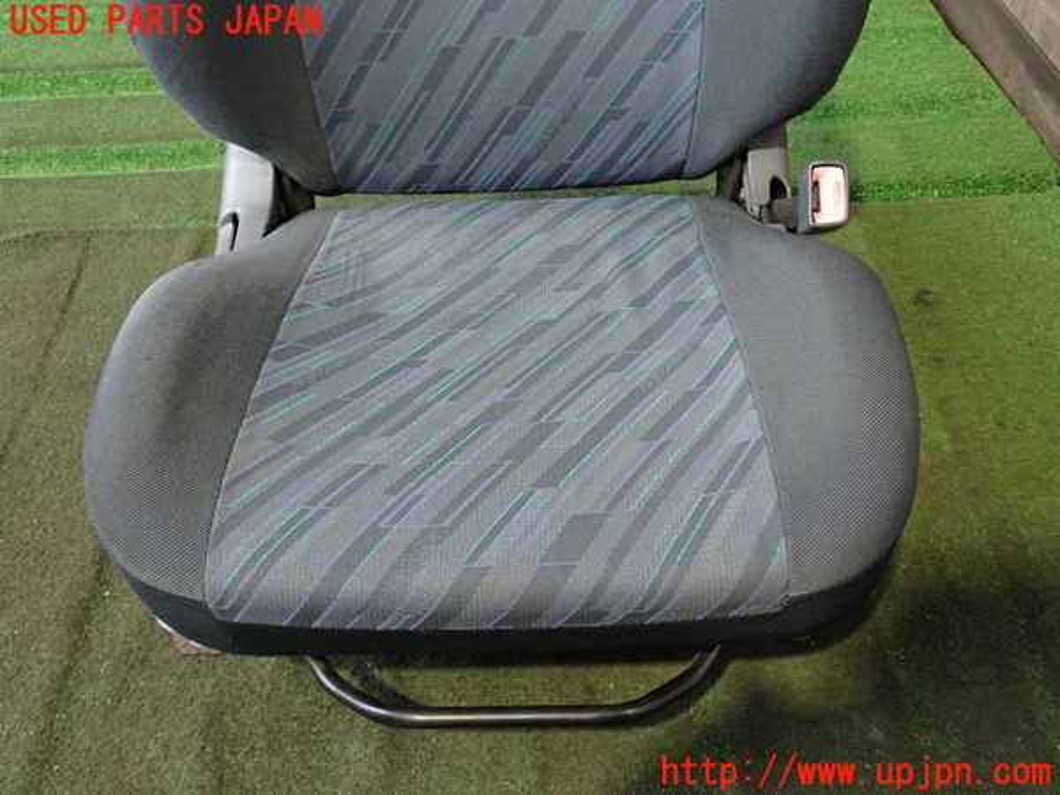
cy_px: 398
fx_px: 1102
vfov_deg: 39.7
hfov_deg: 51.4
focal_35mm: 36
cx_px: 530
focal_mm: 6.37
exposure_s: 1/30
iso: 800
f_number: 2.5
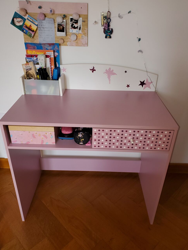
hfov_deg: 51.4
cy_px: 125
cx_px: 93
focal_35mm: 27
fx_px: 196
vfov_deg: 65.3
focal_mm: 4.3
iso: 64
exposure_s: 1/60
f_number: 2.4
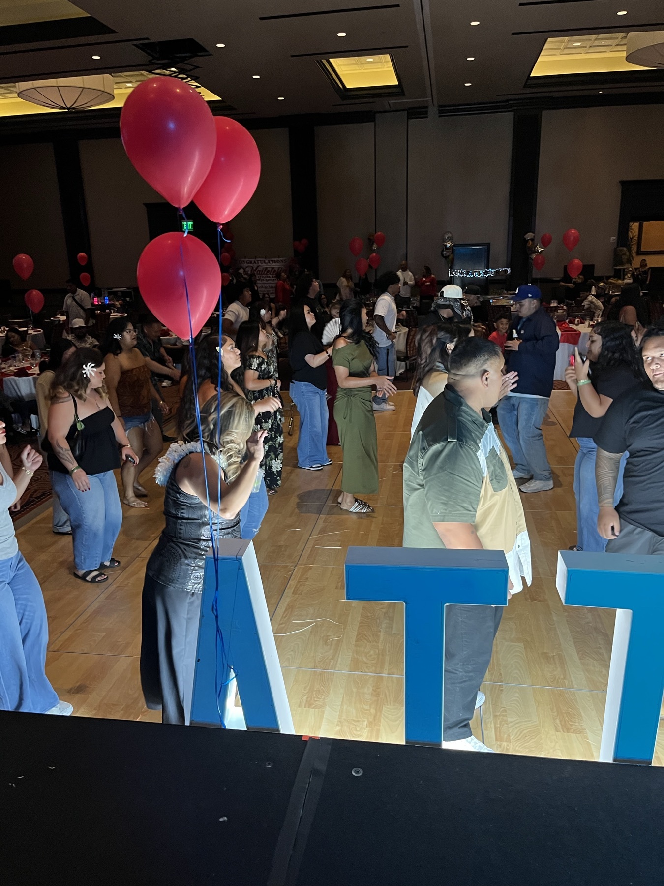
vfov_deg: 67.3
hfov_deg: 53.1
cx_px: 332
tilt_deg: -16.8
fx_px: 665
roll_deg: +2.5
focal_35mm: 26
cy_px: 443
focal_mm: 5.1
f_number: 1.6
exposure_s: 1/60
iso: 250
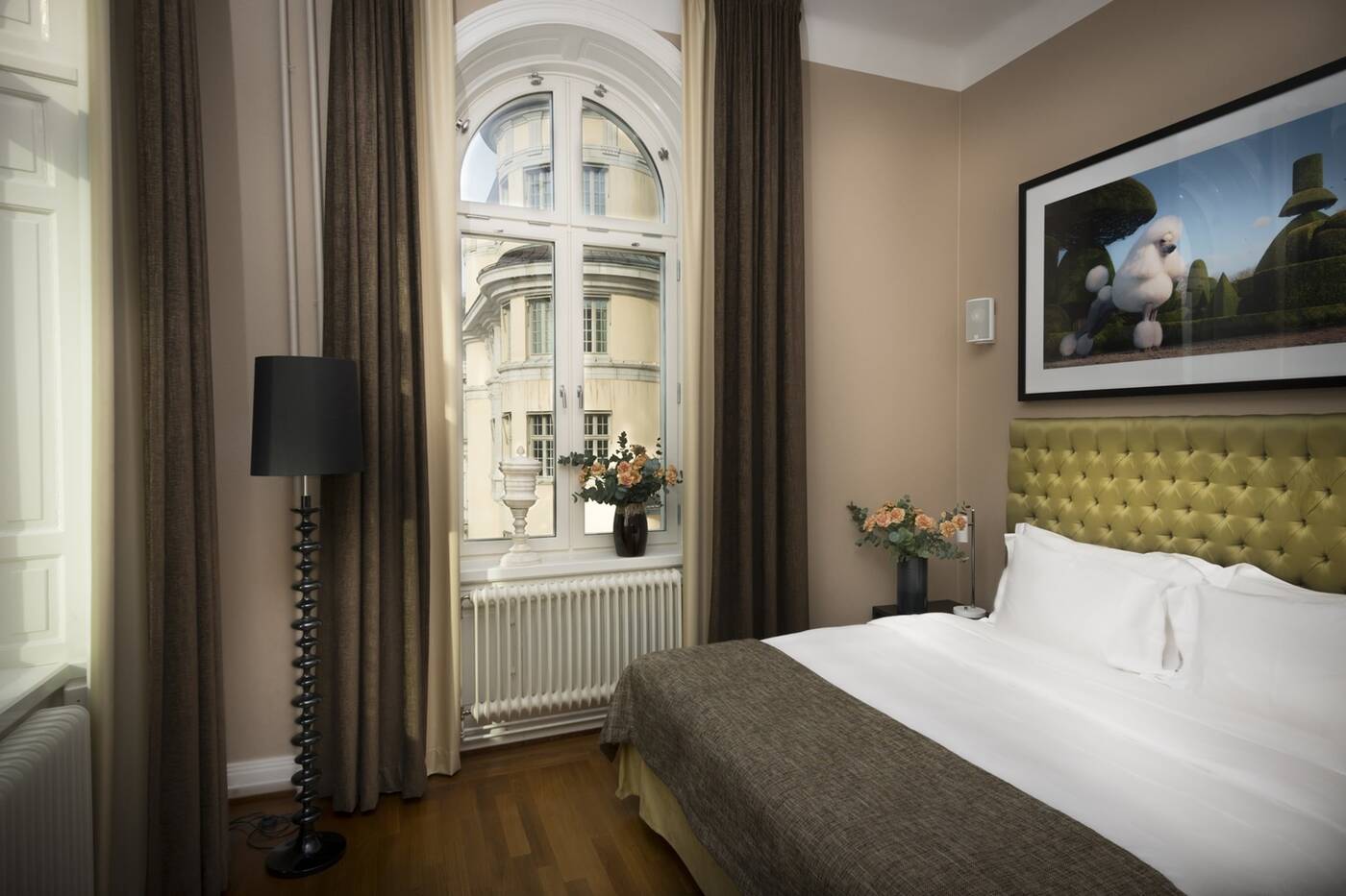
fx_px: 710
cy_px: 448
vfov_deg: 64.5
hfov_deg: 86.9
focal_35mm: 19
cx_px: 673
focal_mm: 19
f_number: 11
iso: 400
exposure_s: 1/250
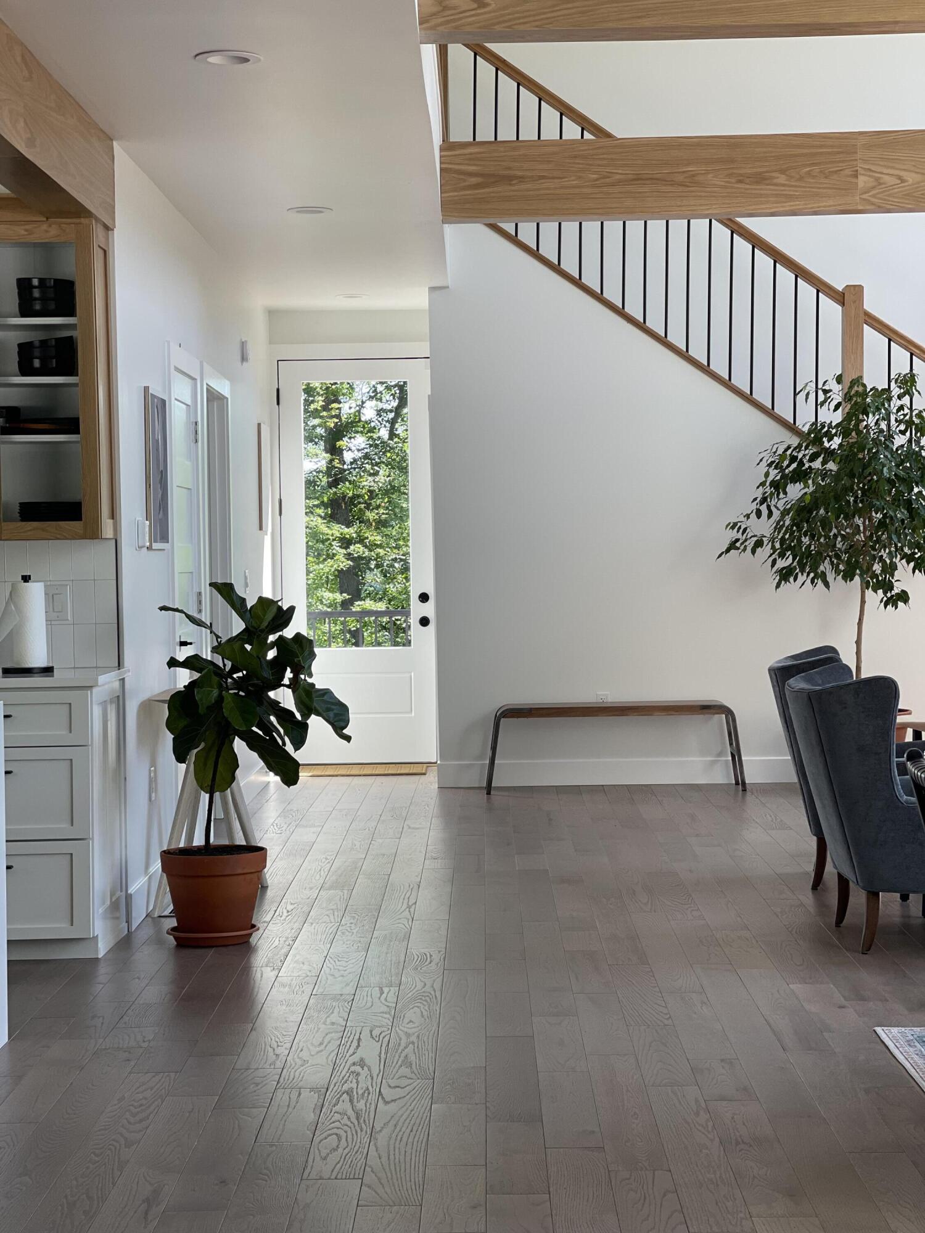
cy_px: 616
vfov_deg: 30.3
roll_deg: +0.2
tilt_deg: -1.1
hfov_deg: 22.9
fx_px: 2280
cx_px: 462
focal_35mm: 64
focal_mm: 7.5
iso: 40
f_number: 2.2
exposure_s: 1/121
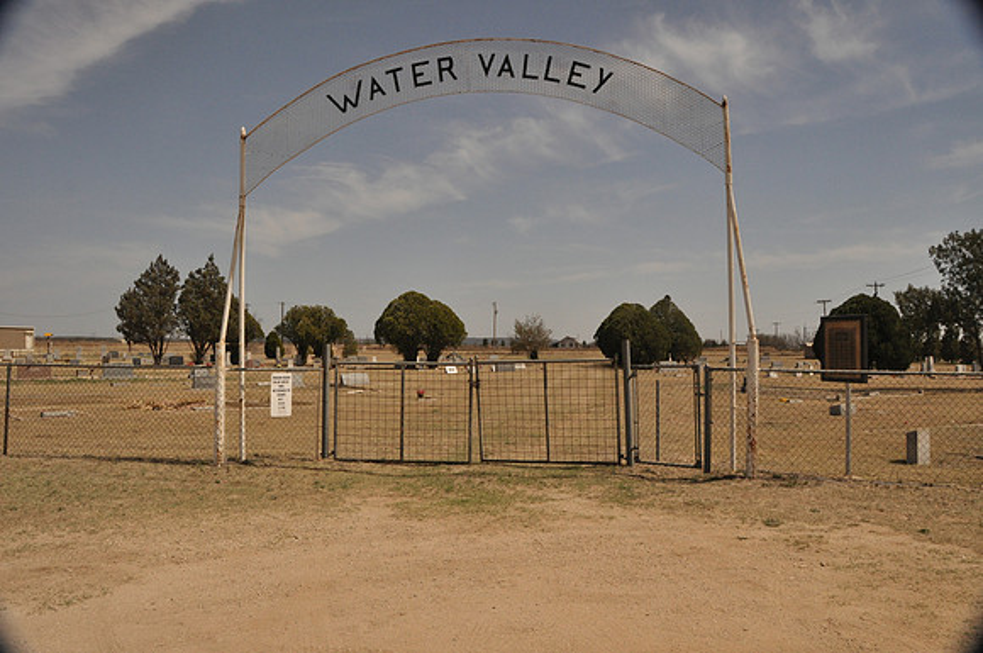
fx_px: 736
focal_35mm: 27
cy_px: 326
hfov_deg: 67.5
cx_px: 492
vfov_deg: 47.8
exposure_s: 1/640
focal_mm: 18
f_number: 13
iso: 800
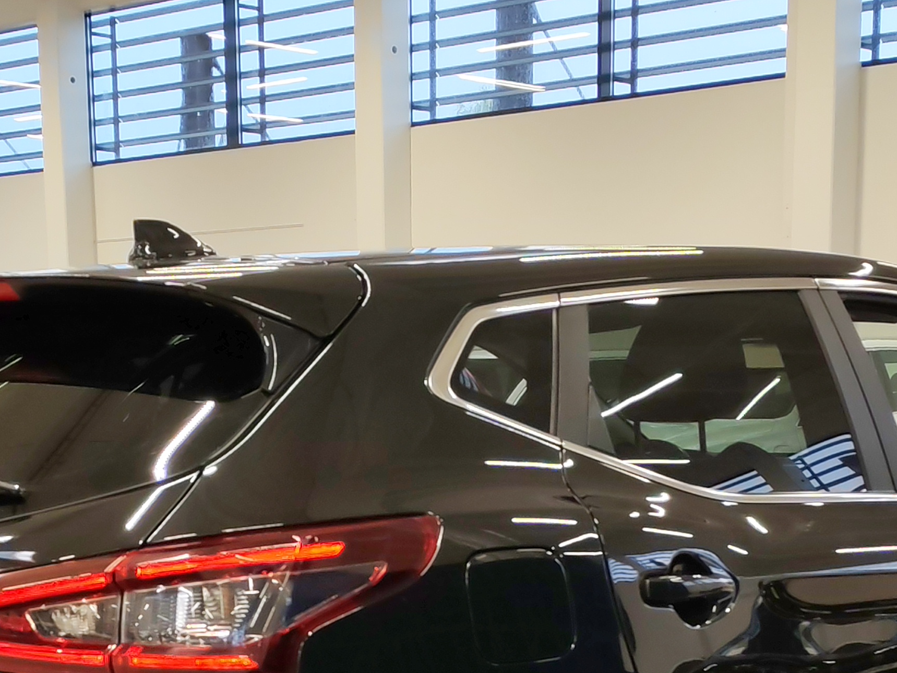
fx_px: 2099
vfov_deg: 17.7
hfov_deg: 24.1
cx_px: 458
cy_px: 717
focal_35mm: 81
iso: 160
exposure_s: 1/100
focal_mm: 6.12
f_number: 1.9
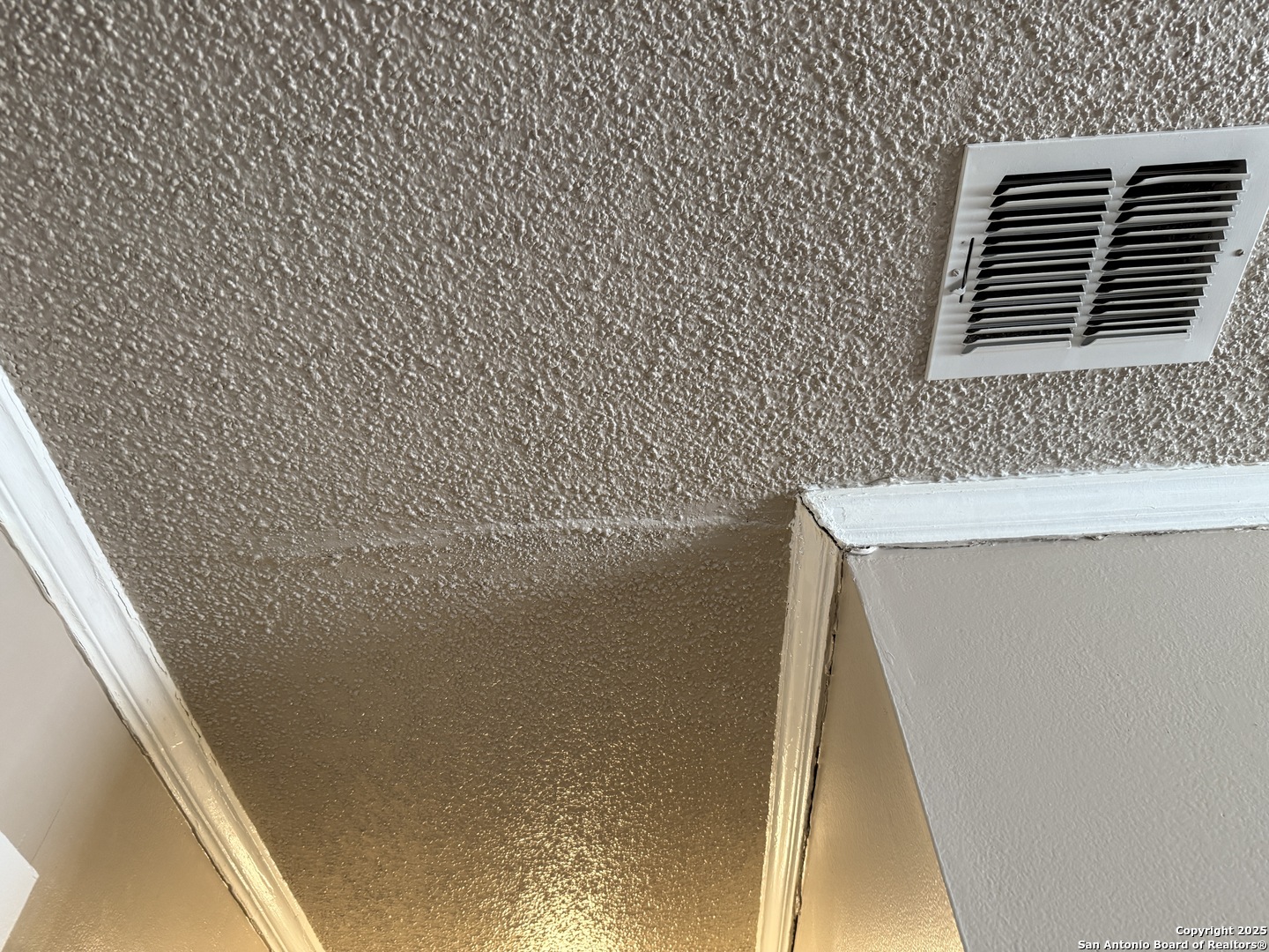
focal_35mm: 24
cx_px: 634
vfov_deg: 56.8
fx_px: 880
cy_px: 476
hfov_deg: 71.6
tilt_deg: +53.3
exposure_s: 1/60
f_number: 1.78
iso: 200
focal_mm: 6.76
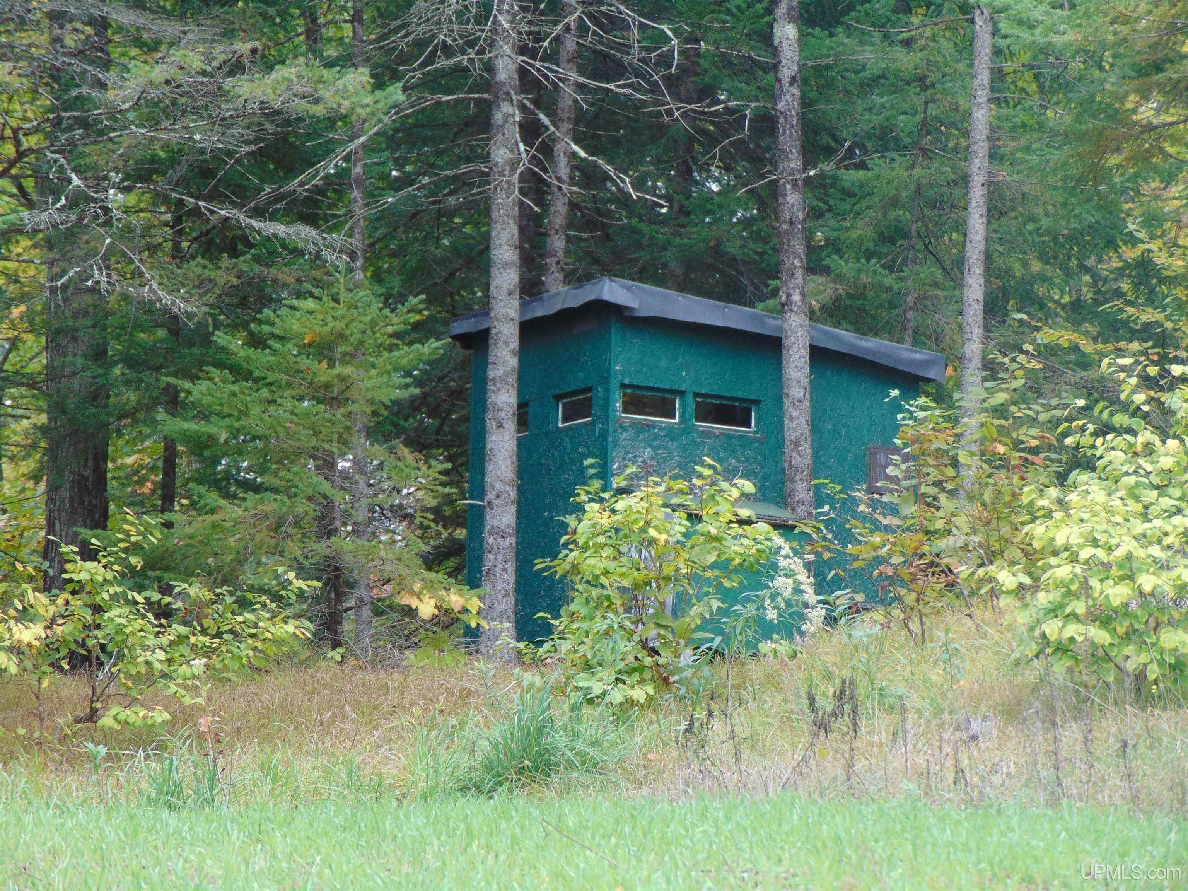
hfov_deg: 9.7
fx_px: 6967
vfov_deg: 7.3
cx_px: 594
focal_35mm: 203
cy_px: 446
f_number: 4.1
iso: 100
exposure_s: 1/125
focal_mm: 36.4
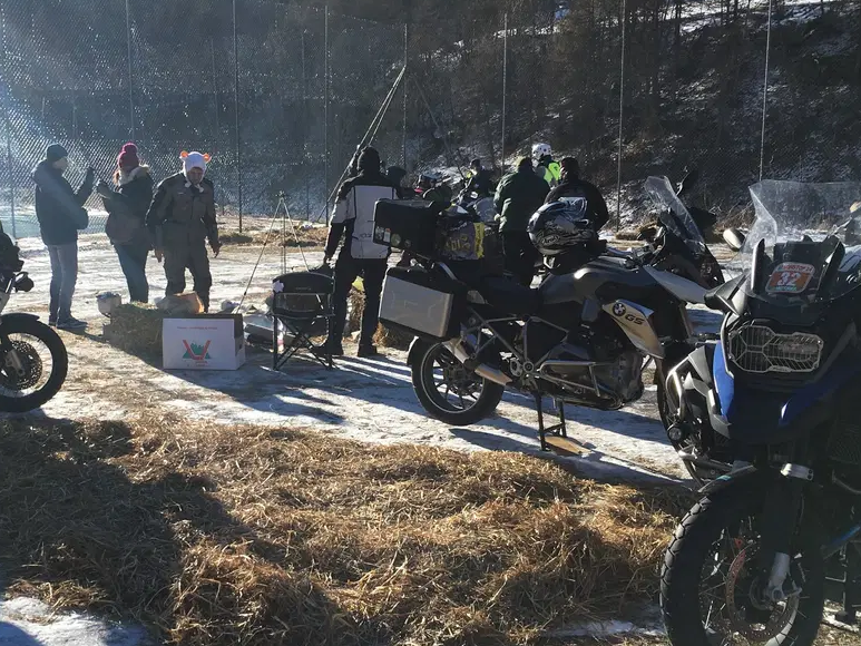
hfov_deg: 41.7
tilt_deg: -11.9
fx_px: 1119
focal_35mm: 45
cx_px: 306
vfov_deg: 32.1
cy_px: 400
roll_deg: +0.0
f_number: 2.2
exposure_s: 1/1374
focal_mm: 4.15
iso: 25
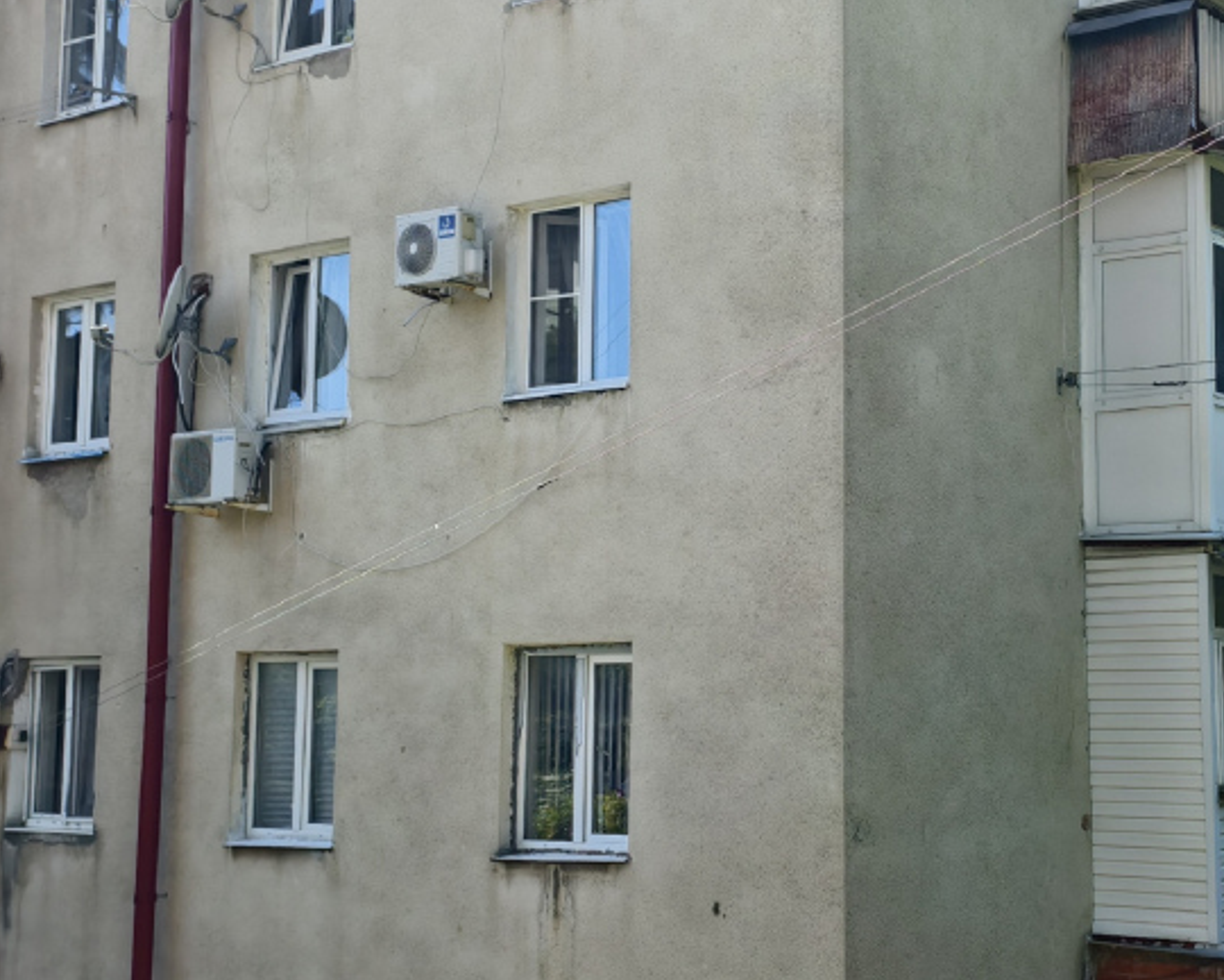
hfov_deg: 34.3
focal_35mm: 54
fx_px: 1956
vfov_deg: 28.1
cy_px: 453
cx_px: 848
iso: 72
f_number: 1.57
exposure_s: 1/2660
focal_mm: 6.54
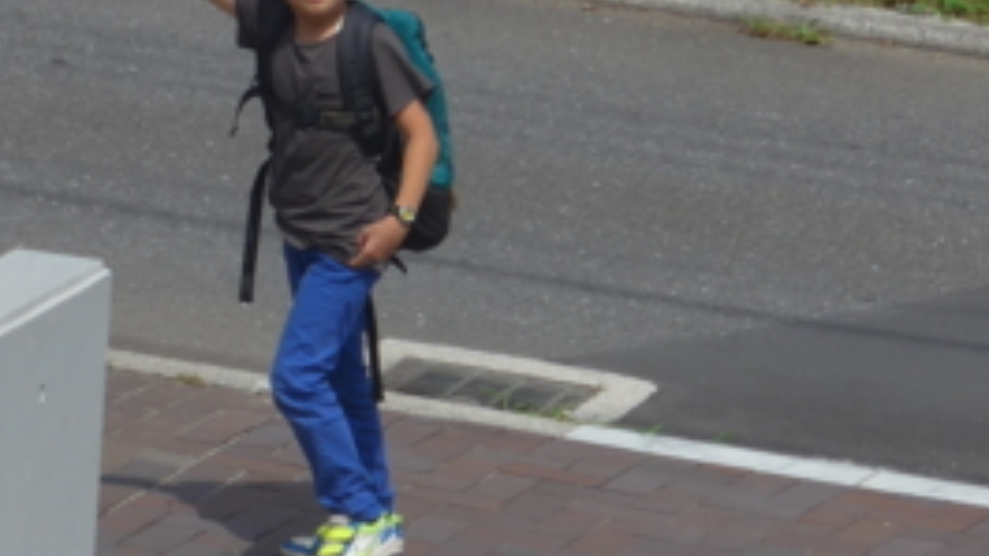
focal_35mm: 626
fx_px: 16415
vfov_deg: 1.9
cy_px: 420
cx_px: 164
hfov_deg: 3.4
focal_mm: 42.8
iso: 80
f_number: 5.9
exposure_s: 1/400
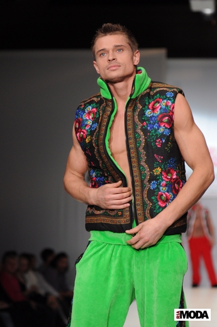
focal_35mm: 120
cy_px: 164
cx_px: 108
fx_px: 1089
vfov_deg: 17.1
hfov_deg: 11.4
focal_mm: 80
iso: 800
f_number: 3.5
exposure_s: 1/320
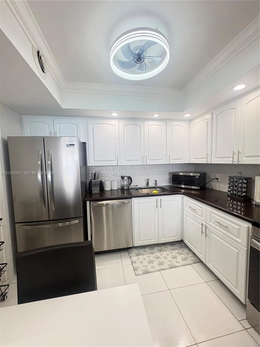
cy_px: 174
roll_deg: +1.3
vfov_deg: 102.1
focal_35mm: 14
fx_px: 140
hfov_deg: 85.7
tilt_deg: -3.6
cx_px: 130
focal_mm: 2.22
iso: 320
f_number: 2.2
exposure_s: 1/120
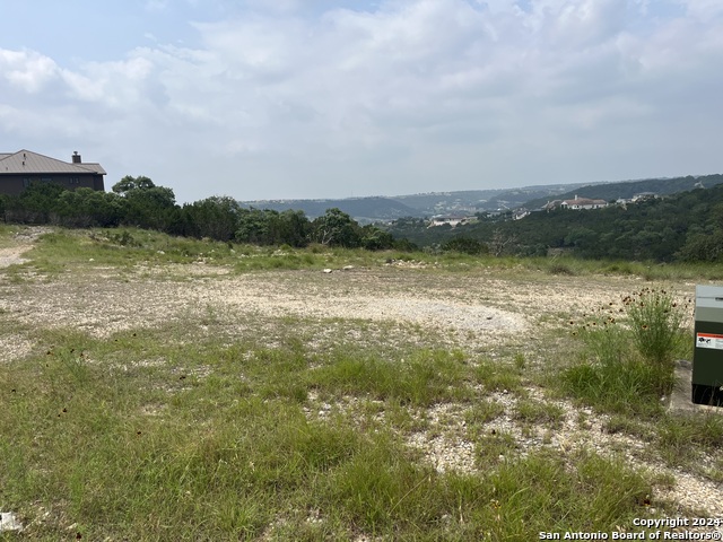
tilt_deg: -8.0
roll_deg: +3.2
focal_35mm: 26
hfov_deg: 67.3
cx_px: 362
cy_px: 271
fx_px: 543
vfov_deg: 53.1
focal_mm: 5.1
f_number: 1.6
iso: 50
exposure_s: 1/5556
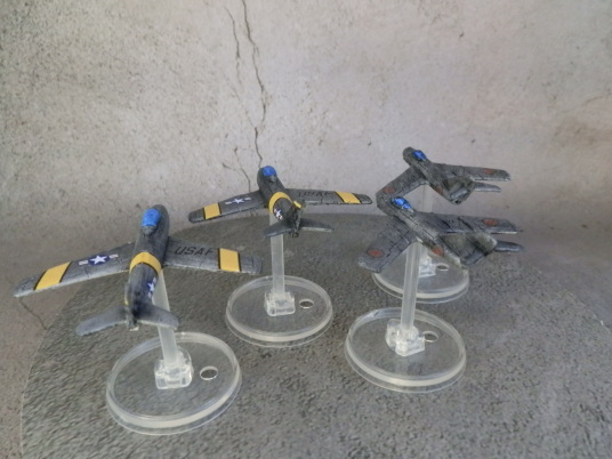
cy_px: 230
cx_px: 306
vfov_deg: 49.7
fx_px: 495
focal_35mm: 28
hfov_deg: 63.4
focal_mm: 5
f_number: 3.1
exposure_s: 1/160
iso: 400
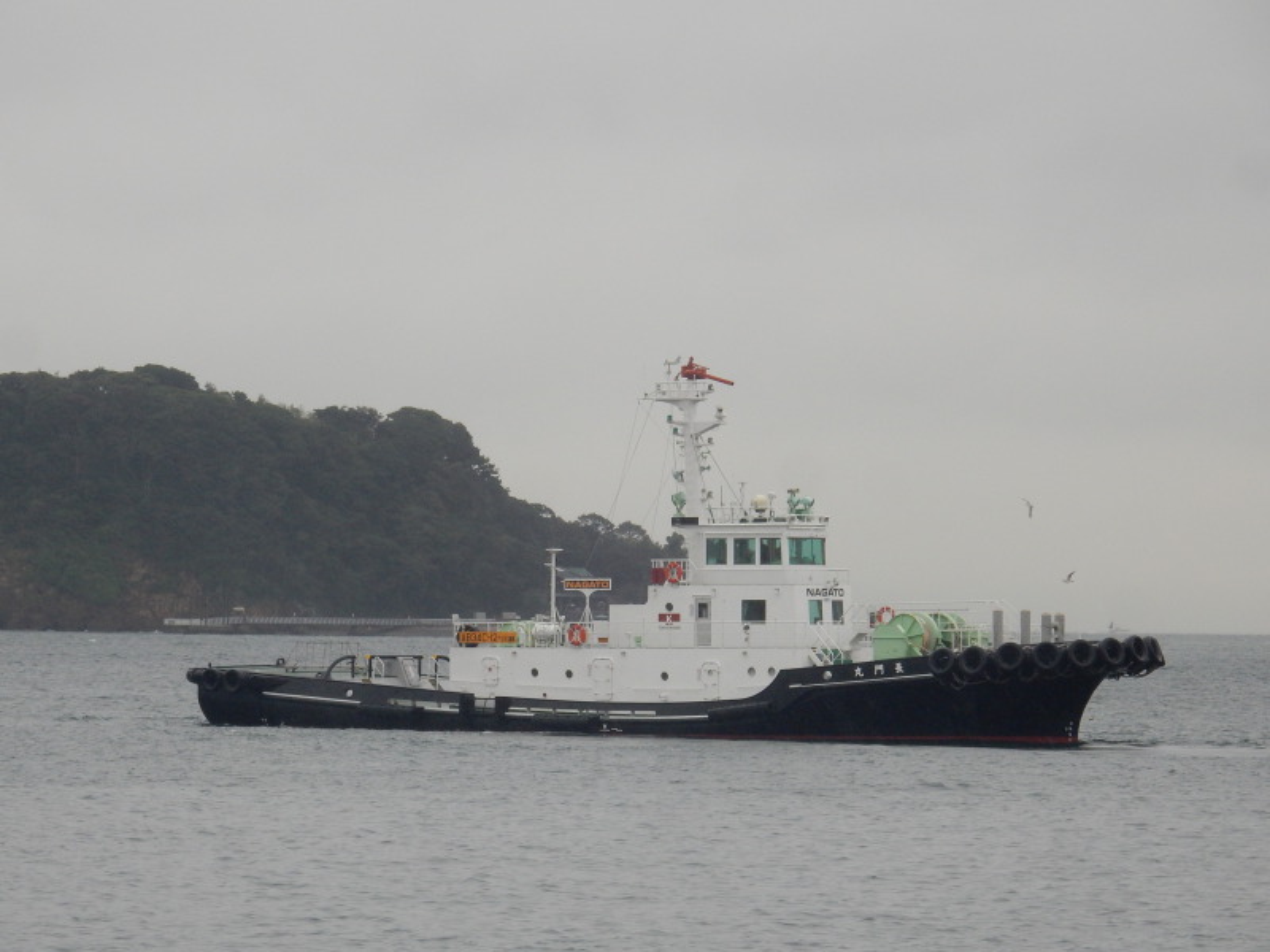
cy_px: 476
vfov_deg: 6.5
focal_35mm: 229
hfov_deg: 8.6
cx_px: 635
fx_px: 8402
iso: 250
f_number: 6.3
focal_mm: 40.9
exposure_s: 1/250
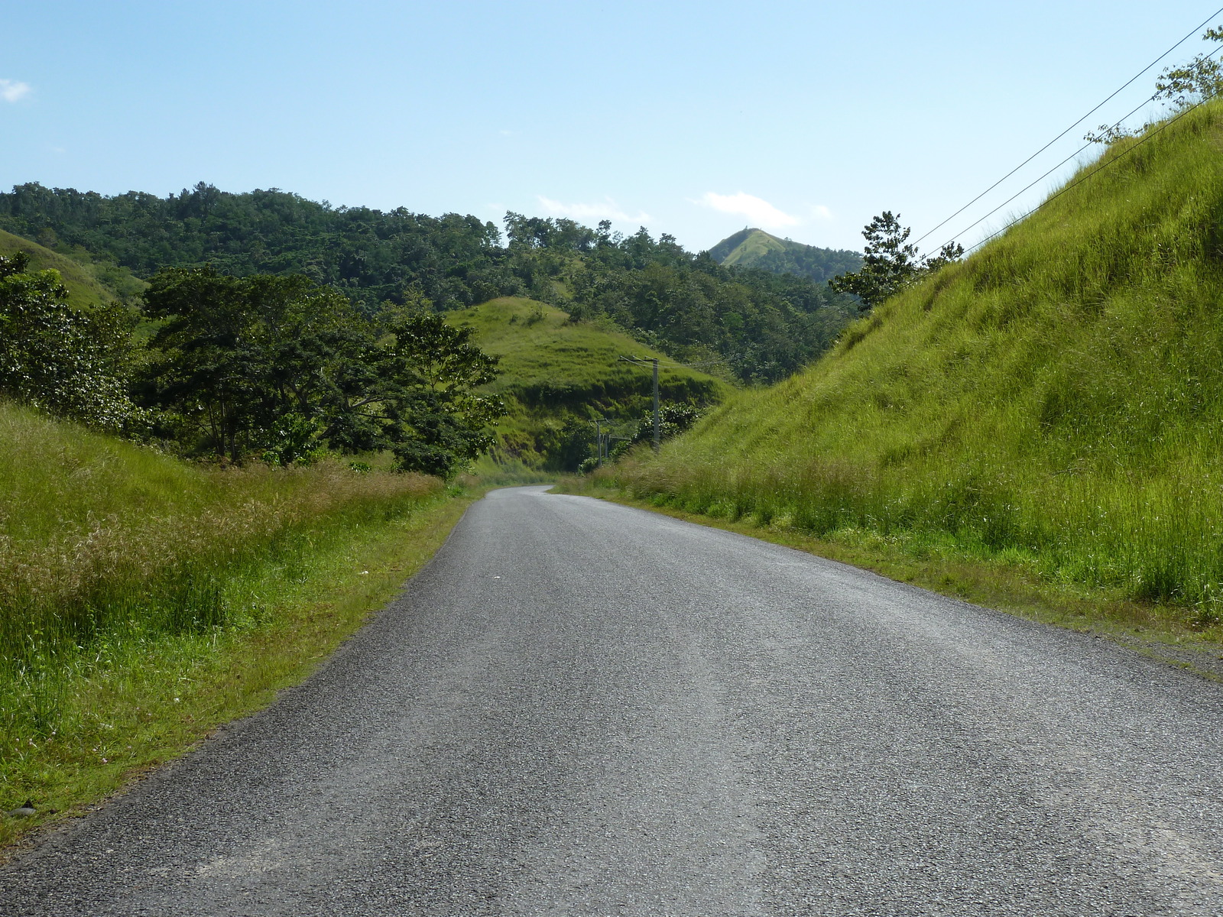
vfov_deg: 30.3
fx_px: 1696
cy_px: 458
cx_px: 612
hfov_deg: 39.7
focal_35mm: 48
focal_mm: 7.9
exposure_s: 1/400
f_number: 5
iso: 80
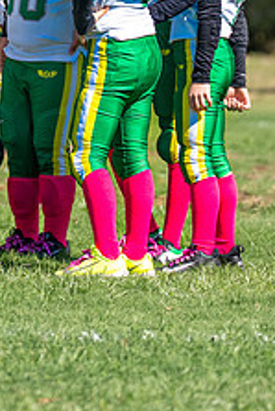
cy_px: -69
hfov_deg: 1.4
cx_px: 36
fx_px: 11097
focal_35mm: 970
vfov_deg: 2.1
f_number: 2.8
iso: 160
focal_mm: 200
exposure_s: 1/4000
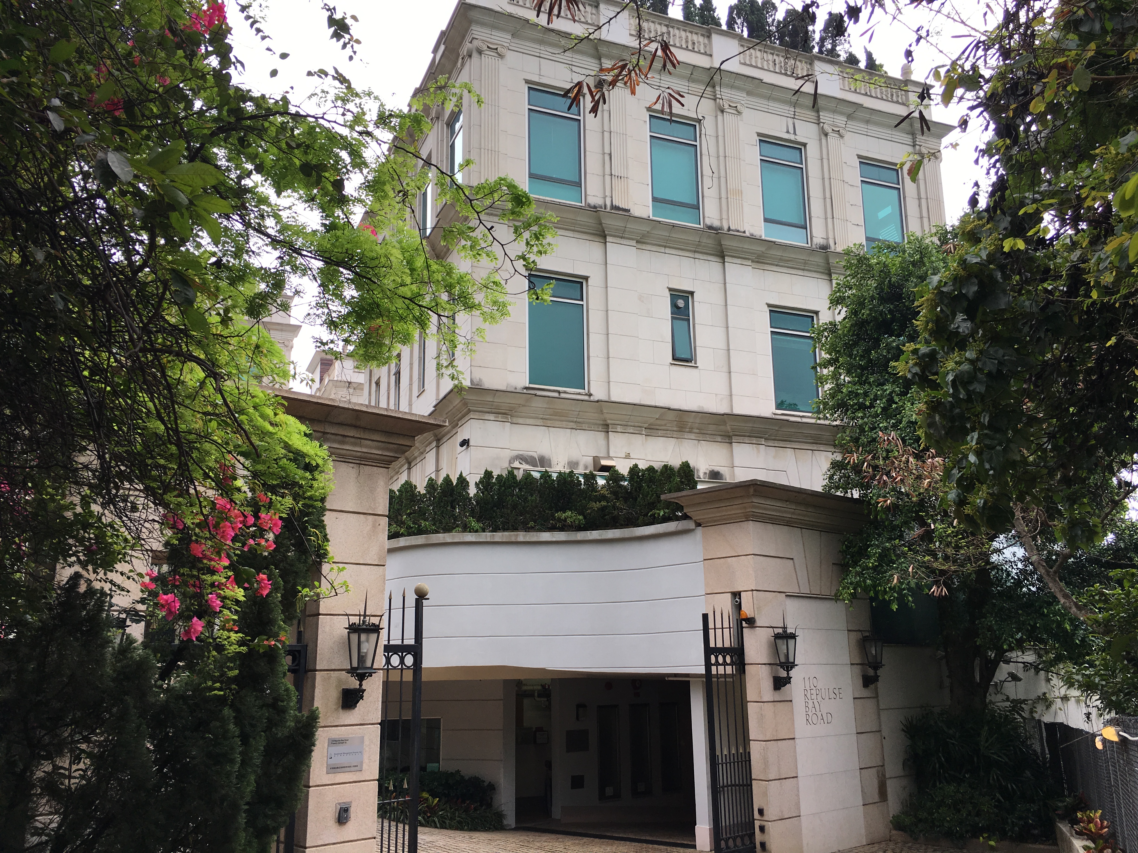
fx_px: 953
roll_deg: +0.3
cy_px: 426
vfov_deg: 48.2
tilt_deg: +15.4
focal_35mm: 29
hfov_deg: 61.7
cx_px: 569
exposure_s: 1/259
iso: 25
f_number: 2.2
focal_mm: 4.15
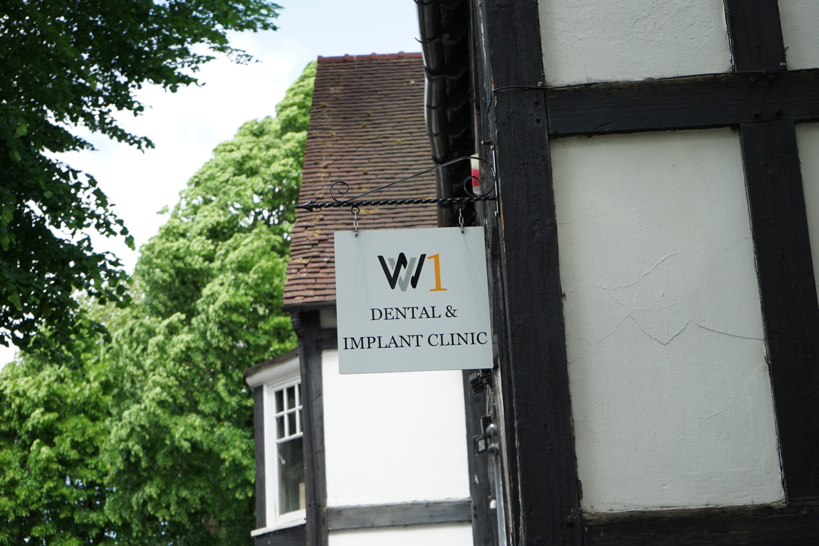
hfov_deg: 28.8
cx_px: 410
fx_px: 1592
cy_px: 273
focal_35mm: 70
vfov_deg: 19.5
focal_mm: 70
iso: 100
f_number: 5.6
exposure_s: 1/100
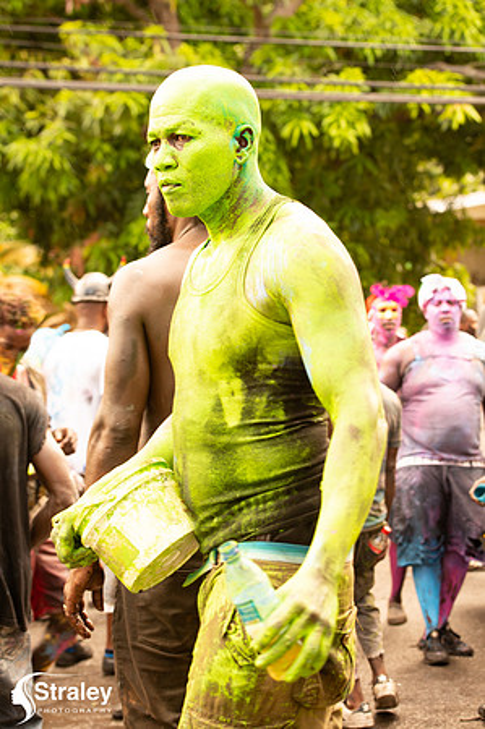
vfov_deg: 28.9
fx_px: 1418
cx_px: 242
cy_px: 364
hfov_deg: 19.4
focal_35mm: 70
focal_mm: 70
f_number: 5.6
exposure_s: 1/160
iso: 500
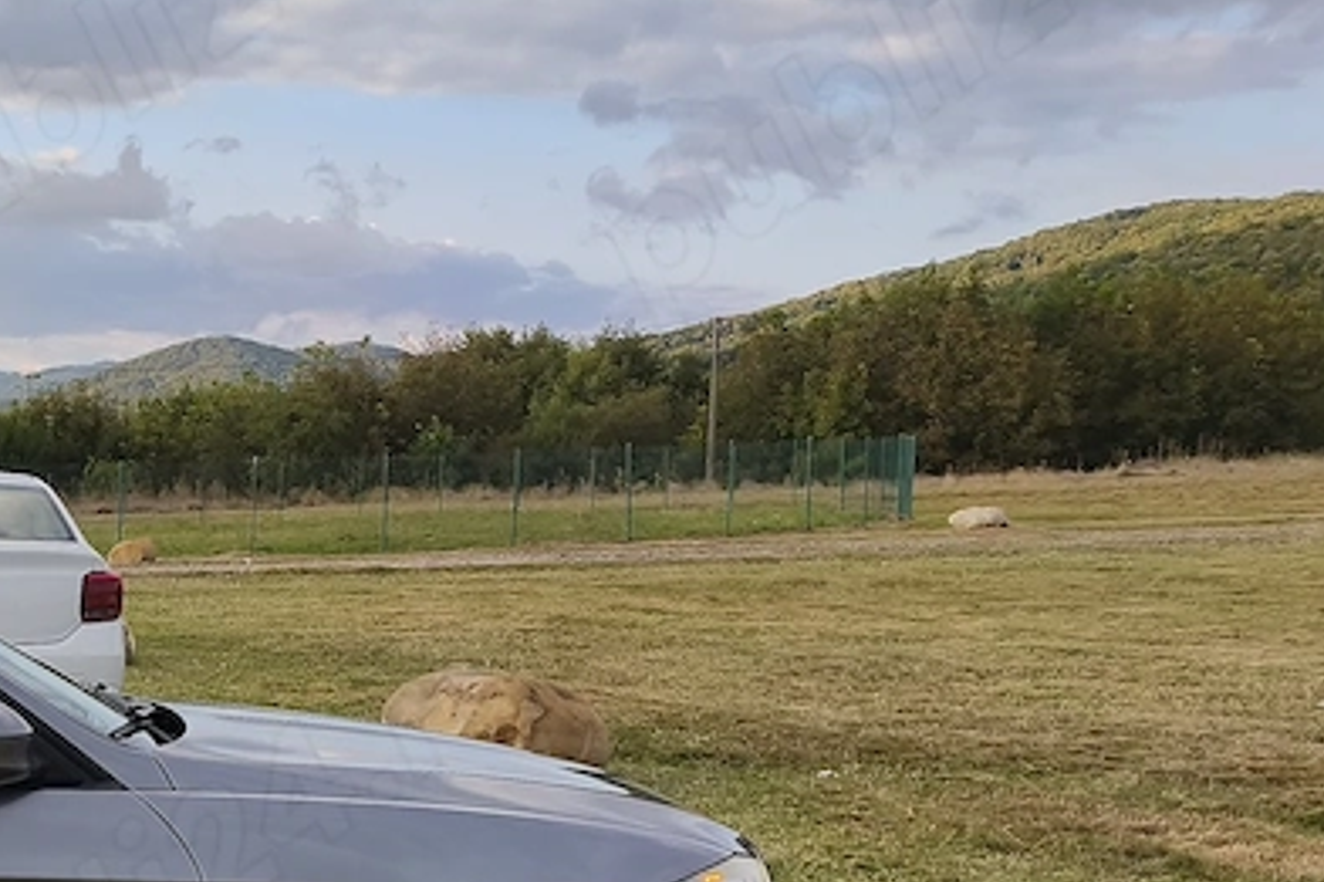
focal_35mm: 61
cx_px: -220
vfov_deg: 21.2
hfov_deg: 28.9
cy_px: 950
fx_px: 2242
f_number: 1.65
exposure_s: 1/484
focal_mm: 6.14
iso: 50
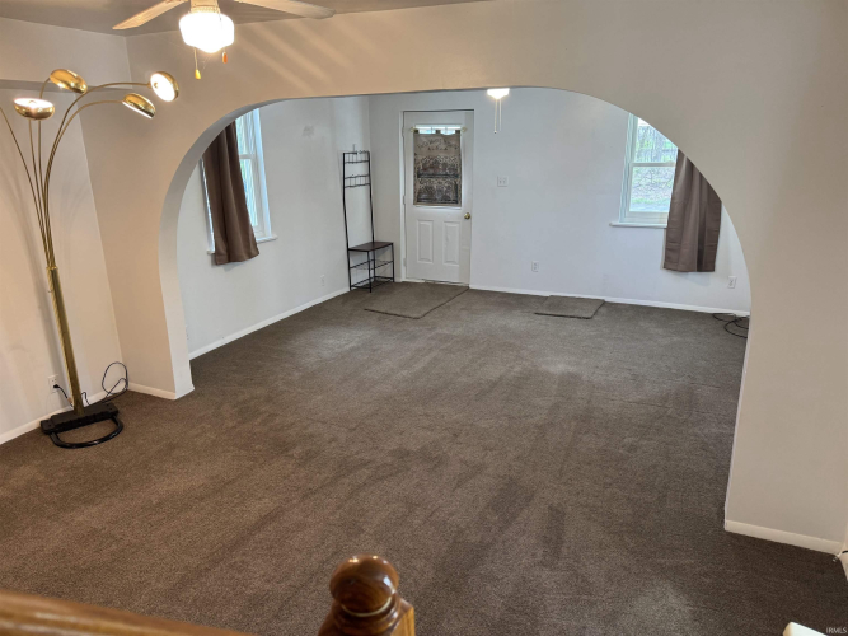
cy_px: 318
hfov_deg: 71.6
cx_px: 424
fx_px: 588
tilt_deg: -16.8
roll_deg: -0.3
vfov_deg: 56.8
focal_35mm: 24
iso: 160
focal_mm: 6.76
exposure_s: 1/60
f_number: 1.78
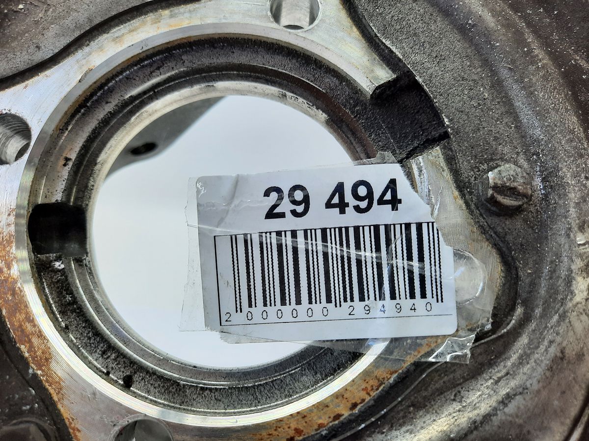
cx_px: 294
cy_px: 220
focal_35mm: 25
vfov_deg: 54.9
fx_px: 425
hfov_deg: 69.4
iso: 100
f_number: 2
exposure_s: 1/50
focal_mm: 4.6
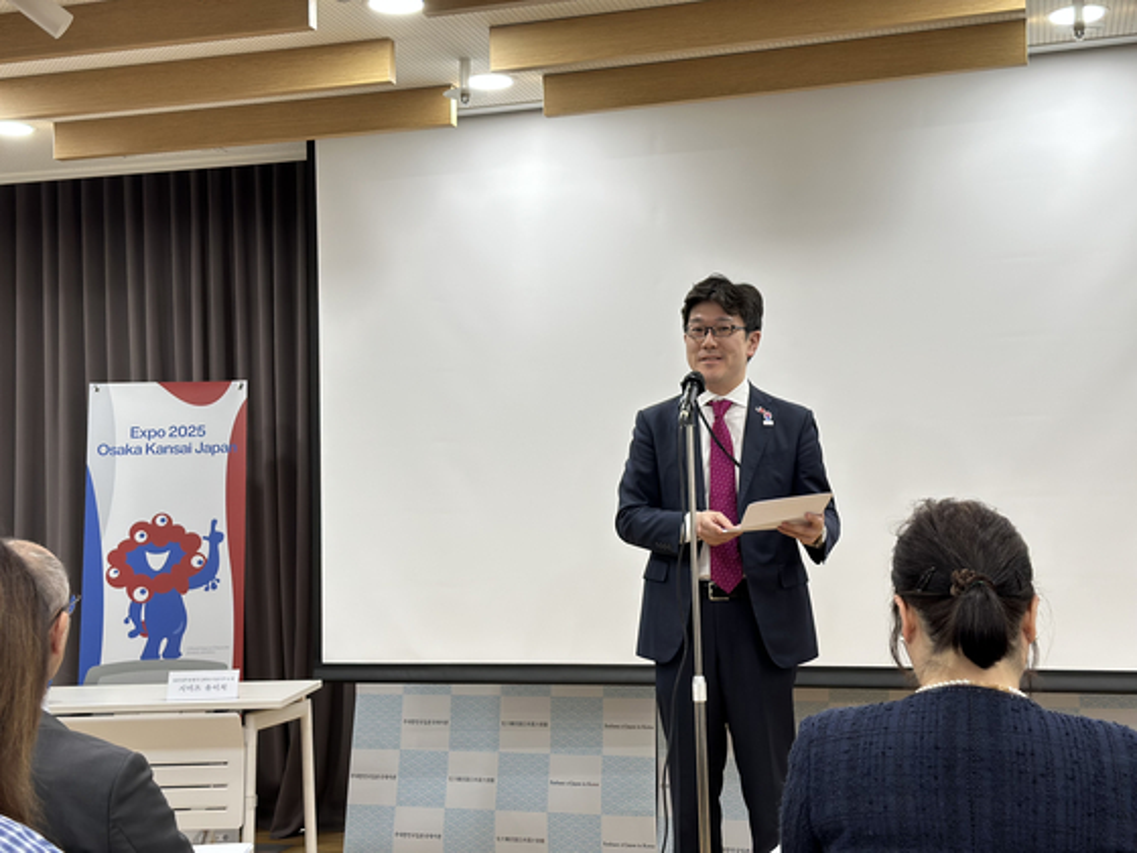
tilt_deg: +3.1
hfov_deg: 39.7
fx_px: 1577
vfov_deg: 30.3
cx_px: 568
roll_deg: +1.1
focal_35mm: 48
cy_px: 426
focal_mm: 6.86
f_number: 1.78
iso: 64
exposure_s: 1/120
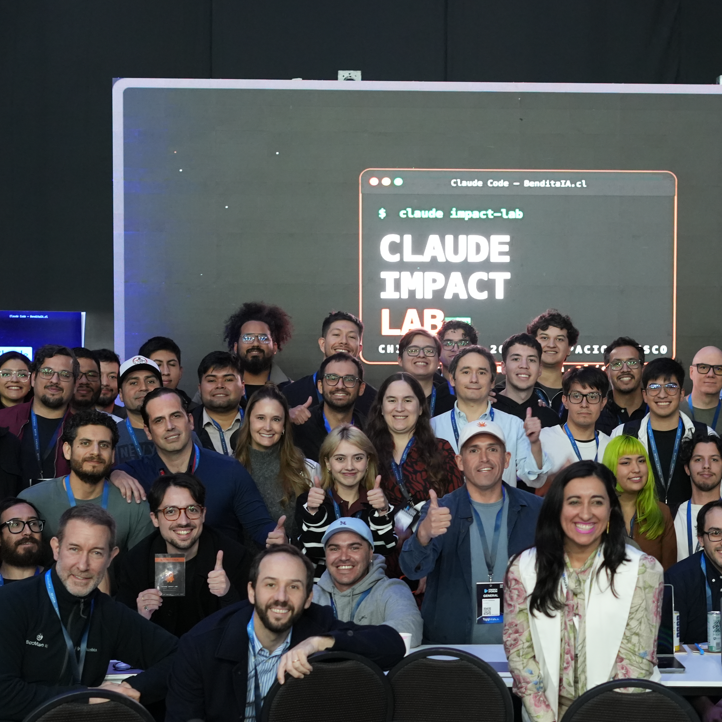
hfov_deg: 20.1
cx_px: 469
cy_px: 474
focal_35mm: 86
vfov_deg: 20.1
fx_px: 2029
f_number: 3.2
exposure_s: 1/30
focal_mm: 50
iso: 3200
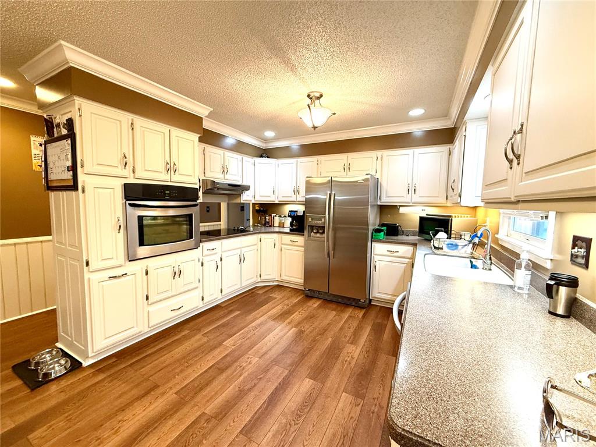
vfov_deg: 85.7
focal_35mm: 14
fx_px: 241
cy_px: 224
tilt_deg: -5.0
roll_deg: -1.3
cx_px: 298
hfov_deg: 102.1
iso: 400
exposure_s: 1/60
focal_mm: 2.22
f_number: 2.2
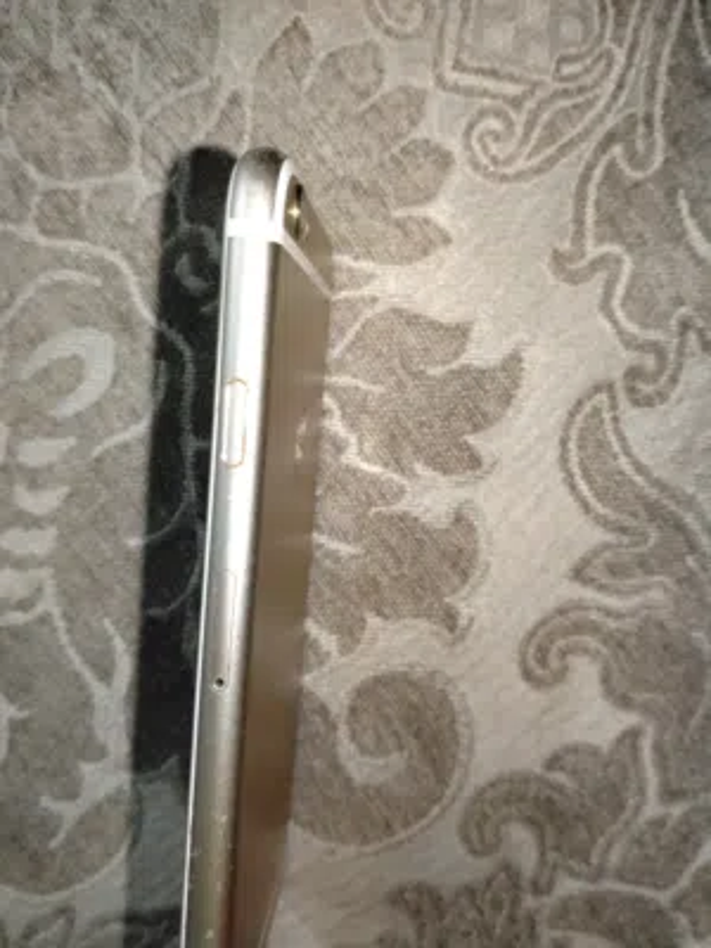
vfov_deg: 65.3
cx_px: 356
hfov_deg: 51.4
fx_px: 739
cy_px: 474
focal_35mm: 27
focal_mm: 4.05
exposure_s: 1/100
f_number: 1.8
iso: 2081
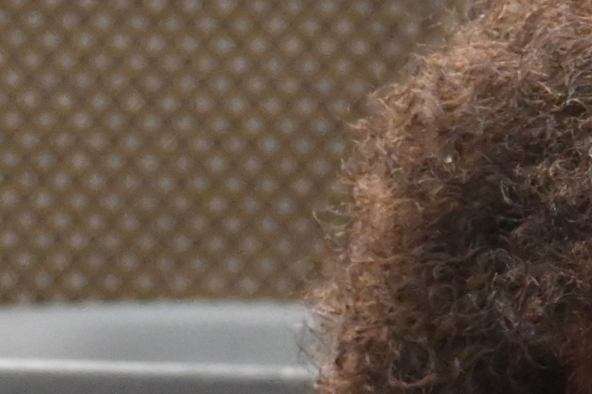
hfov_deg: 3.1
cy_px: 552
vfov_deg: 2.0
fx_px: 11031
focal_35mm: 671
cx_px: 980
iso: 3200
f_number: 4.8
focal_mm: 72
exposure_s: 1/60
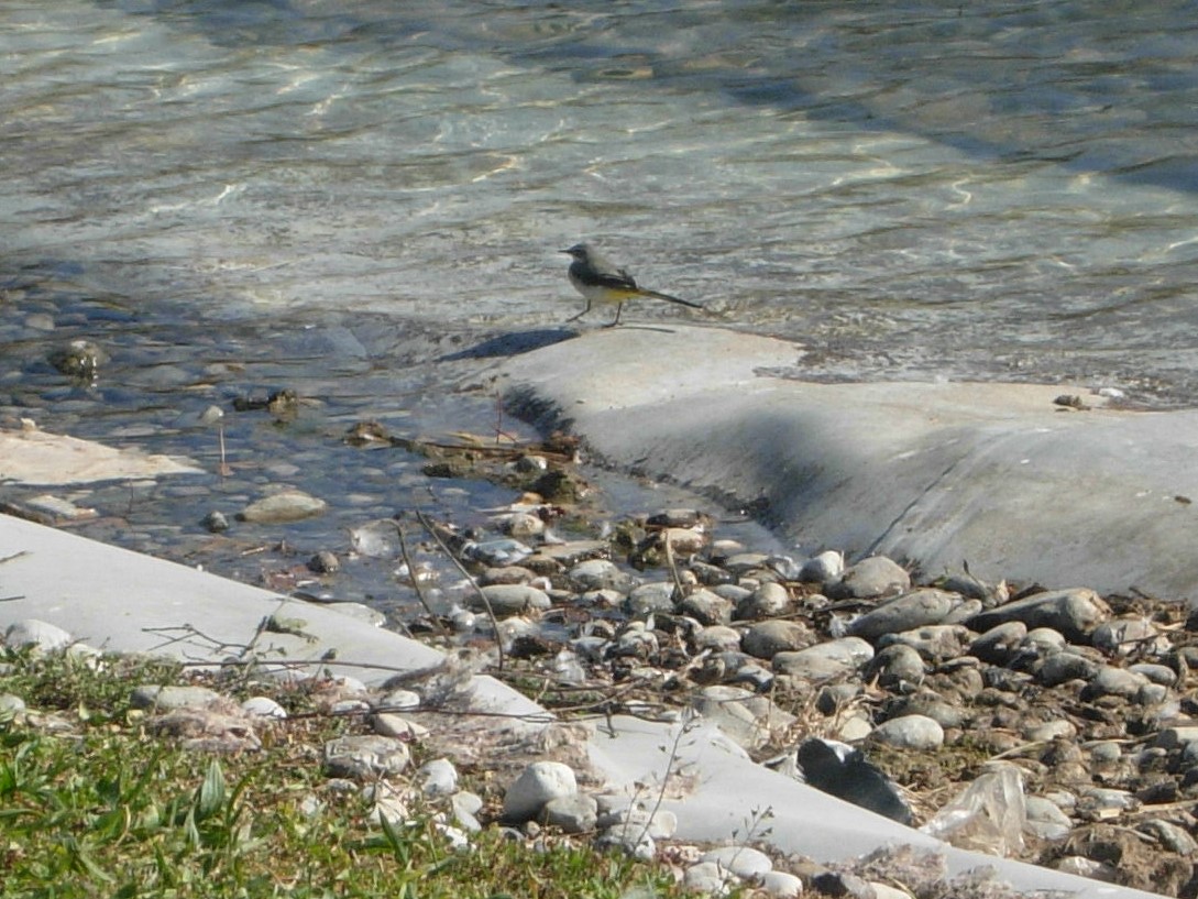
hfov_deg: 15.6
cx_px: 599
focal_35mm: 126
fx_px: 4361
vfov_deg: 11.8
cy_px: 450
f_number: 5.8
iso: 50
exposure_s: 1/373
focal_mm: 26.3
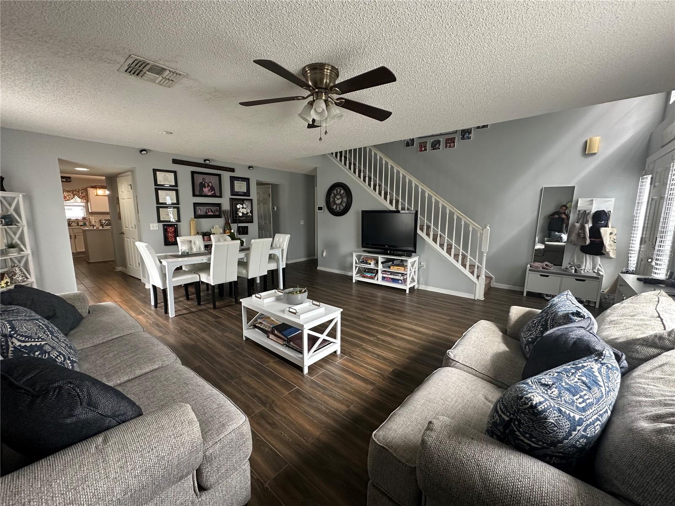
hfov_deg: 102.1
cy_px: 253
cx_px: 338
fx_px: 273
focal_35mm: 14
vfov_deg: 85.7
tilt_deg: -7.5
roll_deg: -0.4
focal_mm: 2.22
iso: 250
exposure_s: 1/120
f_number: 2.2
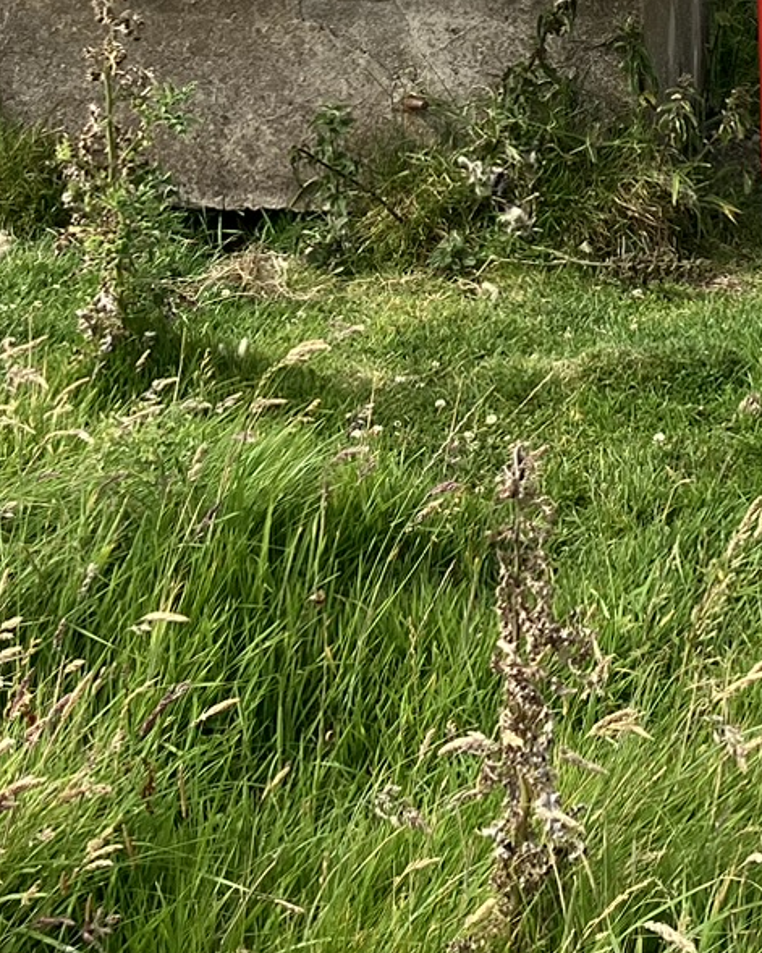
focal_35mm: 95
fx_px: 2679
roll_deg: +0.3
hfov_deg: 15.8
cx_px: 819
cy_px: -139
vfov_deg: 19.2
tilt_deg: -15.9
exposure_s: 1/1389
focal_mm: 3.99
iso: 32
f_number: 1.8
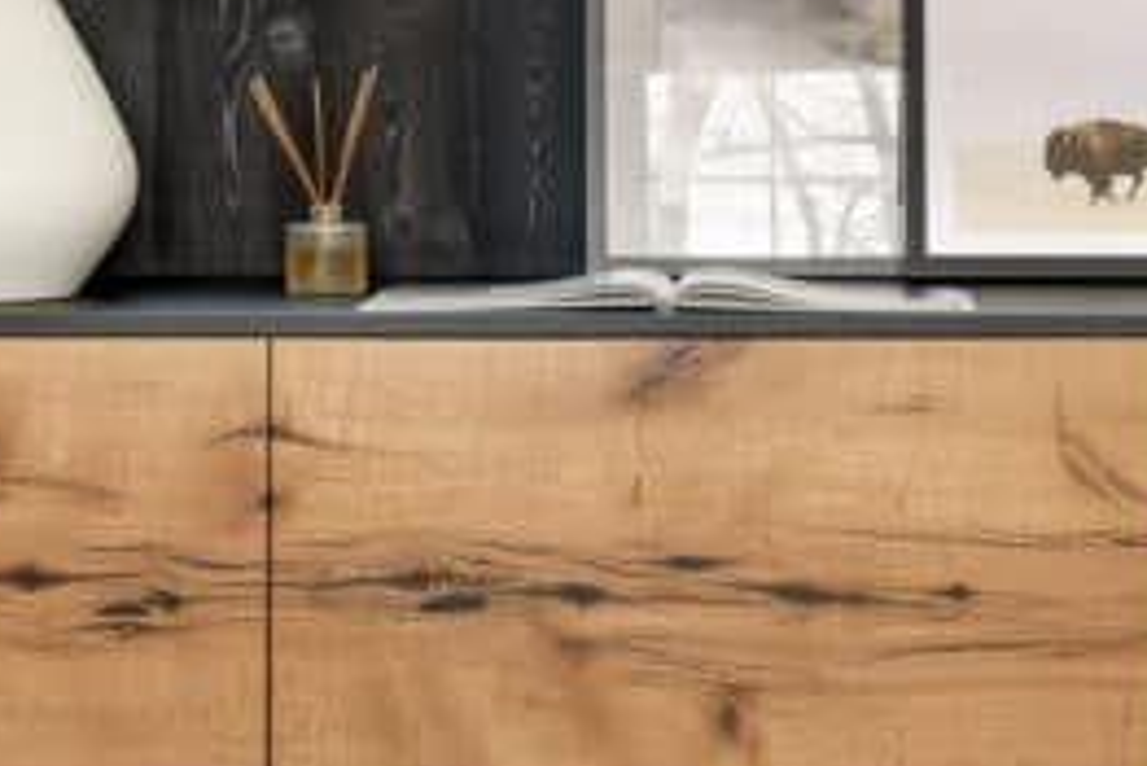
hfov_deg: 15.2
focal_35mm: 135
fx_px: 4303
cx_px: 700
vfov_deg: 10.1
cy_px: -2
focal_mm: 46
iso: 400
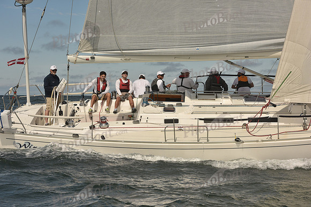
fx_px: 709
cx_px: 156
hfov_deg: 24.8
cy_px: 104
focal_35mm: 82
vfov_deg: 16.7
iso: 320
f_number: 10
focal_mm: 82
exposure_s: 1/1000
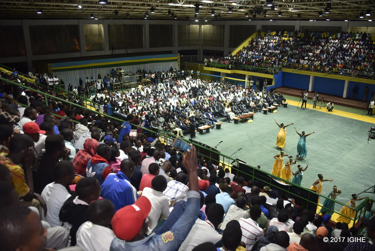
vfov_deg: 46.5
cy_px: 126
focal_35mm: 28
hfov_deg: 65.4
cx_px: 188
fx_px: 292
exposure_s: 1/100
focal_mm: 28
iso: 1000
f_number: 3.5
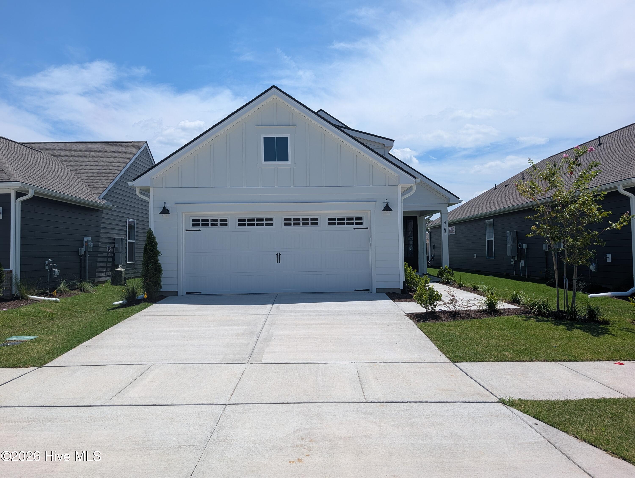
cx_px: 318
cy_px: 239
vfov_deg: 56.9
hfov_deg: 71.5
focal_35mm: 24
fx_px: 441
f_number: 1.68
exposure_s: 1/1972
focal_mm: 6.9
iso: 23
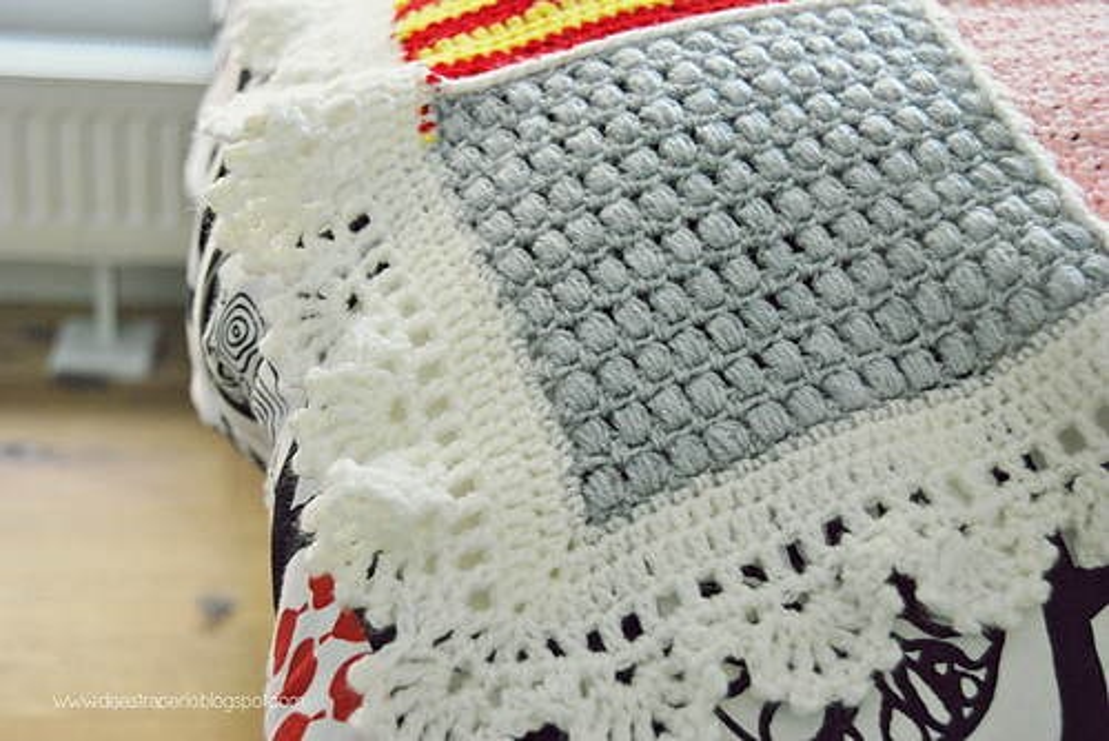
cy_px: 370
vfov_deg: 23.8
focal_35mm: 57
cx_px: 554
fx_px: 1757
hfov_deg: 35.0
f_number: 4.8
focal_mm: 38
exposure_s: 1/30
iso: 720
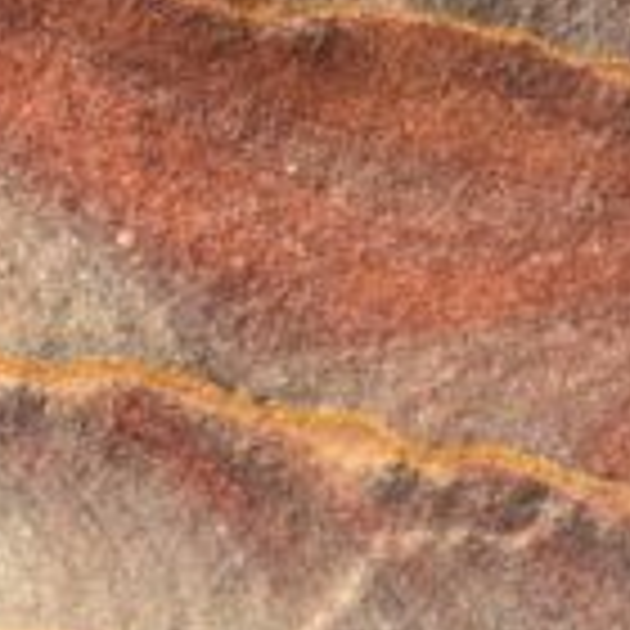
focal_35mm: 101
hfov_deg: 16.1
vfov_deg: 17.2
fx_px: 2080
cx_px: -252
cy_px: 434
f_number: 2.2
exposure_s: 1/873
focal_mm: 4.12
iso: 32
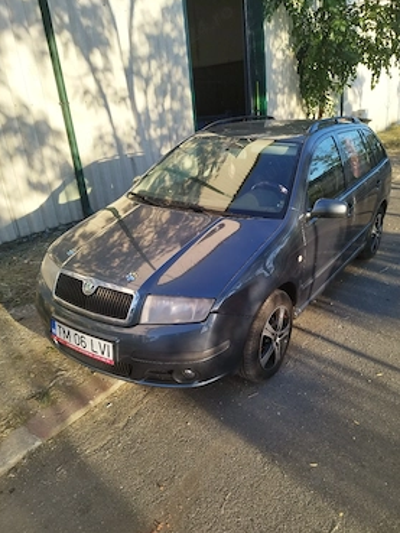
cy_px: 283
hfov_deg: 53.0
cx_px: 215
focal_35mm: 26
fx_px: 400
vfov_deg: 67.2
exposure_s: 1/250
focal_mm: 5.89
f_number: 1.89
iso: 50
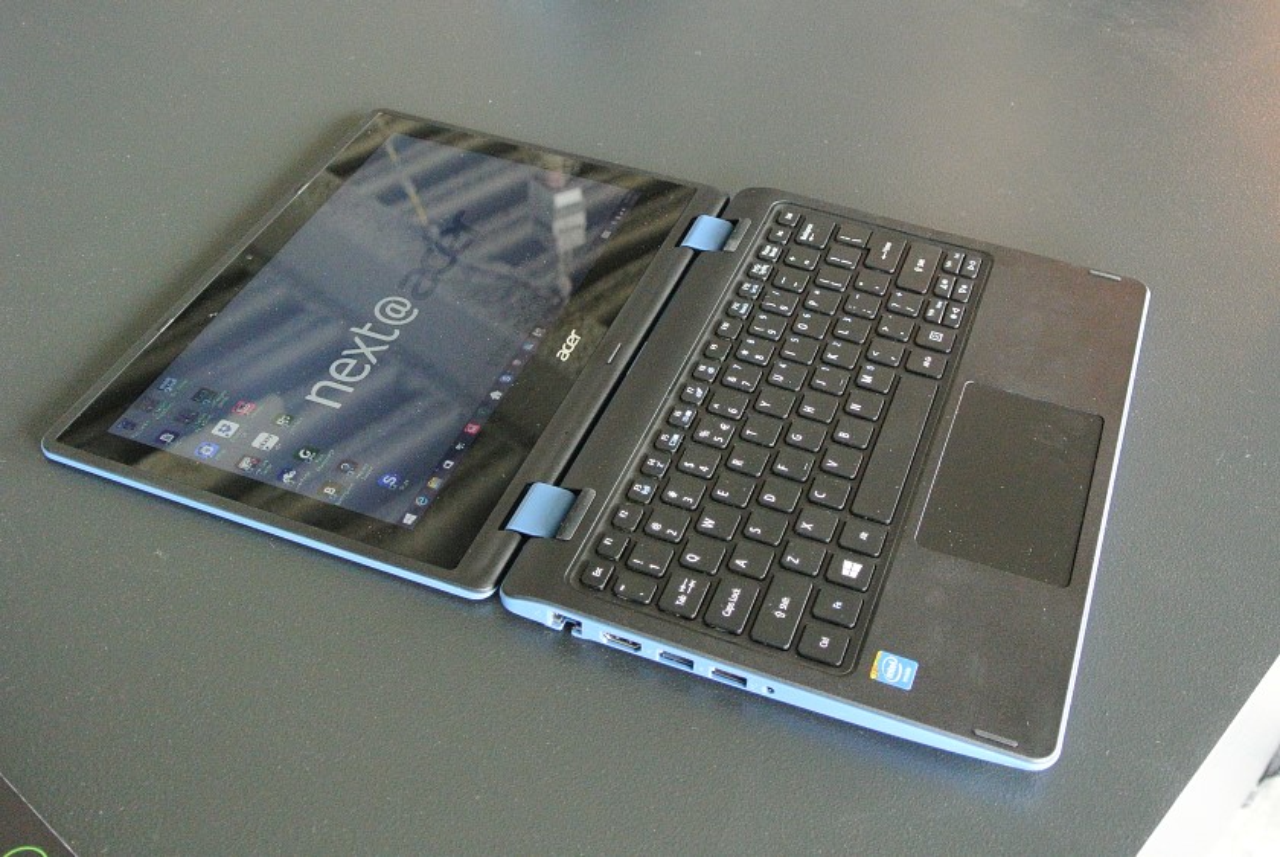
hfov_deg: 48.4
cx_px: 640
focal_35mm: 40
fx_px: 1424
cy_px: 428
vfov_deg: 33.5
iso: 2500
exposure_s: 1/30
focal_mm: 15.1
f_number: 4.2
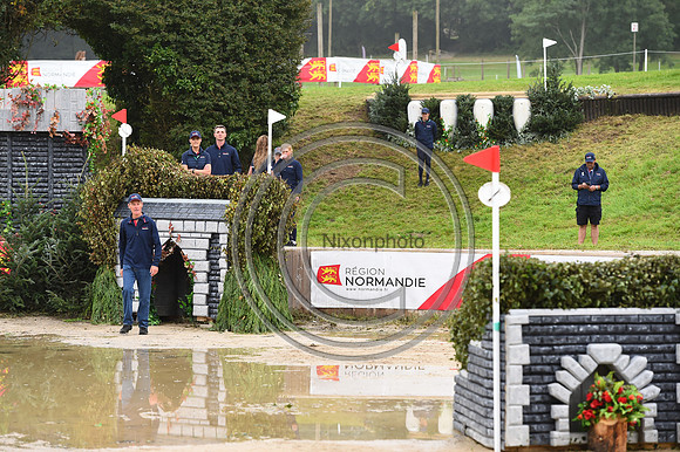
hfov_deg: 14.7
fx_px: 2643
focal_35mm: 140
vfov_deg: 9.8
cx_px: 340
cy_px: 226
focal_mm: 140
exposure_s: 1/800
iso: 640
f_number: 5
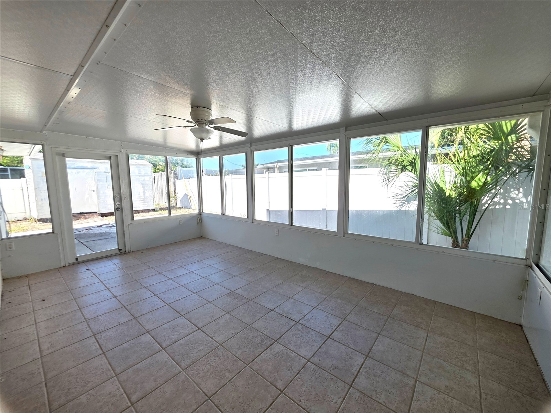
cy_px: 206
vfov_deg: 89.9
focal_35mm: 13
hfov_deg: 106.2
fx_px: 207
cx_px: 276
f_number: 1.9
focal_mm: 2.2
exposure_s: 1/307
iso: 40
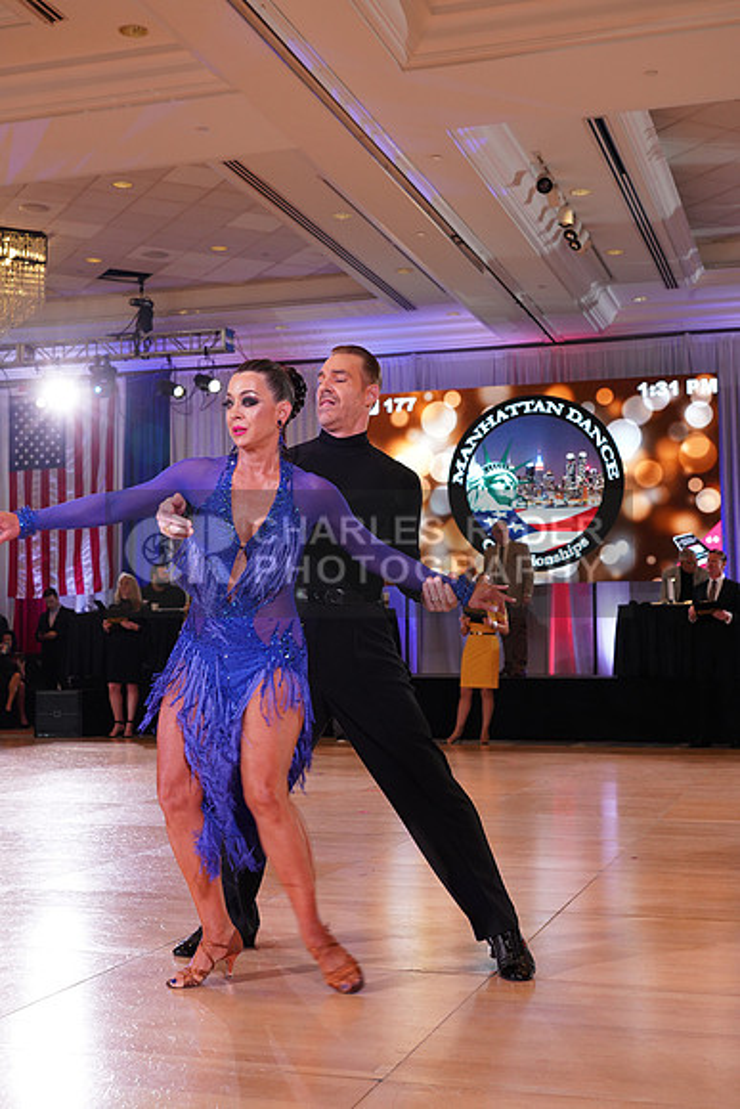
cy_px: 554
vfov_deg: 42.7
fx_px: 1417
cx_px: 370
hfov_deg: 29.3
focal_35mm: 46
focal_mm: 46
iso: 1600
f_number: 6.3
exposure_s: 1/160
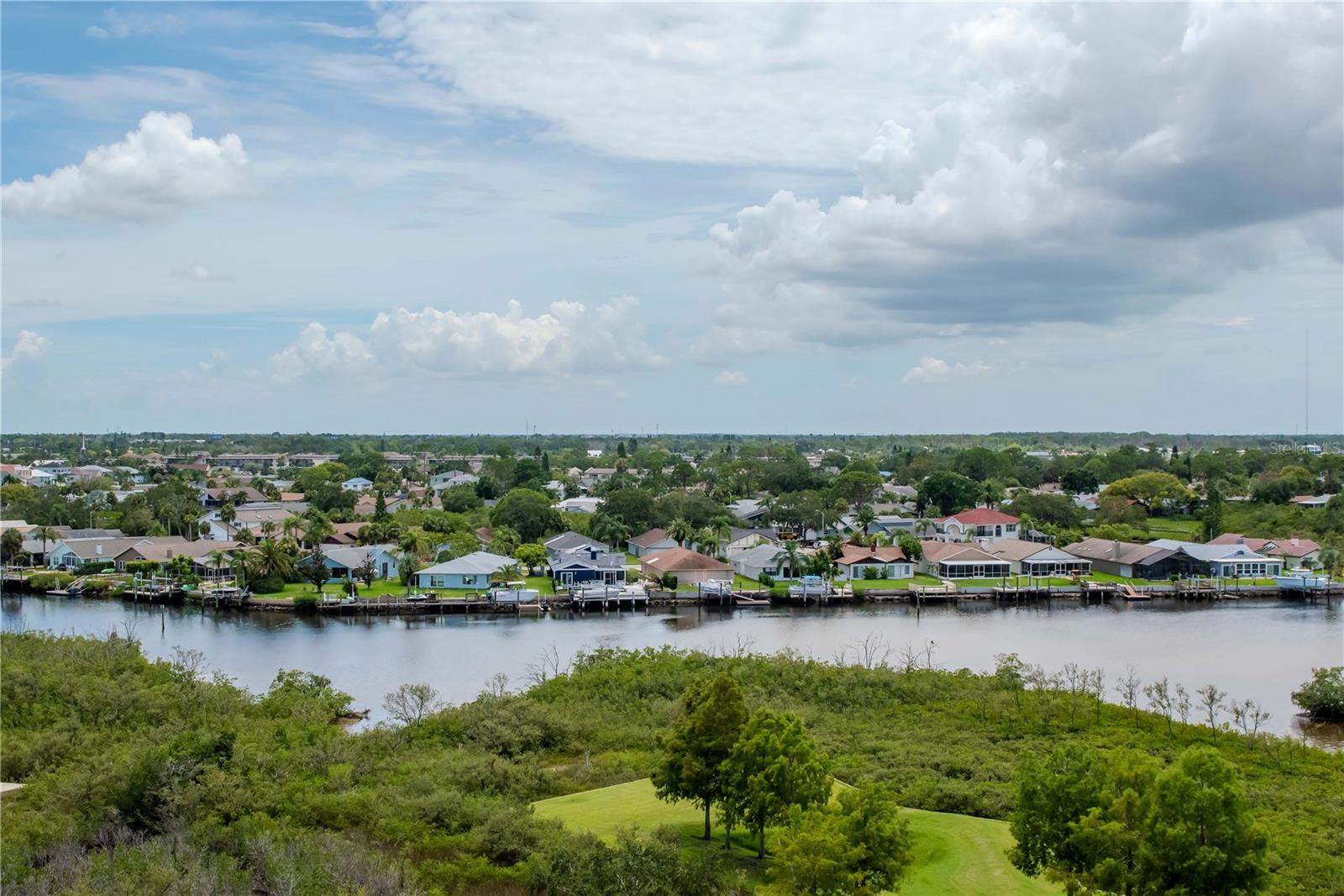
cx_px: 672
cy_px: 448
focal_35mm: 46
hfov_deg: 42.3
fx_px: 1736
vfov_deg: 28.9
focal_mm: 31
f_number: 9
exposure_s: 1/2000
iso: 1000
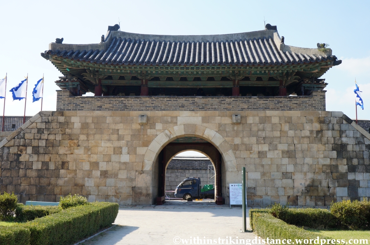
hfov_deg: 44.6
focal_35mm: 44
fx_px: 452
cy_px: 123
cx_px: 184
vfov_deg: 30.4
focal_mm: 28
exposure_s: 1/160
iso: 200
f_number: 13
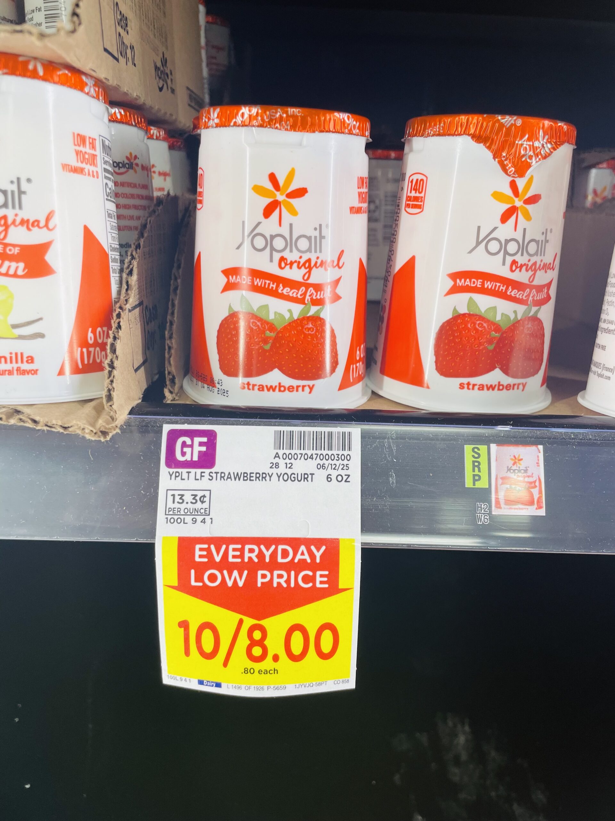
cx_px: 308
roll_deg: -1.7
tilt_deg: -18.3
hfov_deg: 53.1
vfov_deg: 67.3
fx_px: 616
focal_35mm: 26
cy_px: 410
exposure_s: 1/120
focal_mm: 4.2
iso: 50
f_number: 1.6
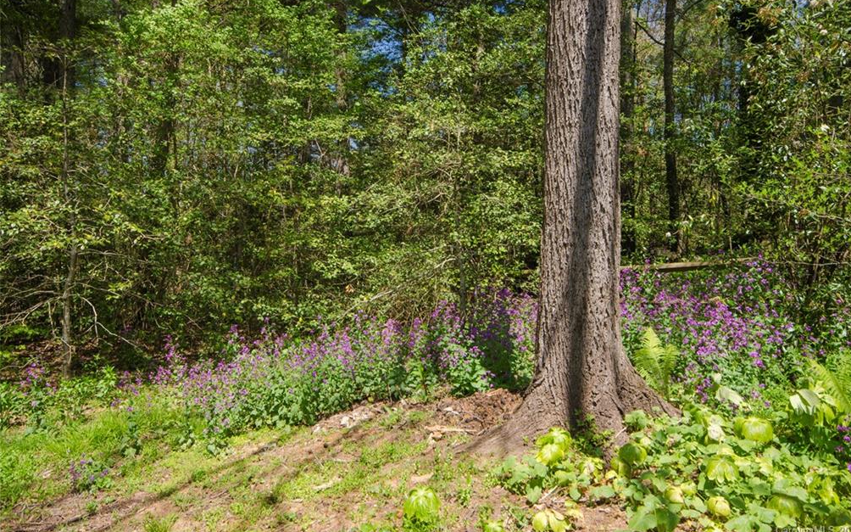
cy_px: 251
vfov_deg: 44.5
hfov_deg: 66.5
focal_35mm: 28
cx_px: 433
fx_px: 649
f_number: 11
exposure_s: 1/80
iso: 100
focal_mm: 18
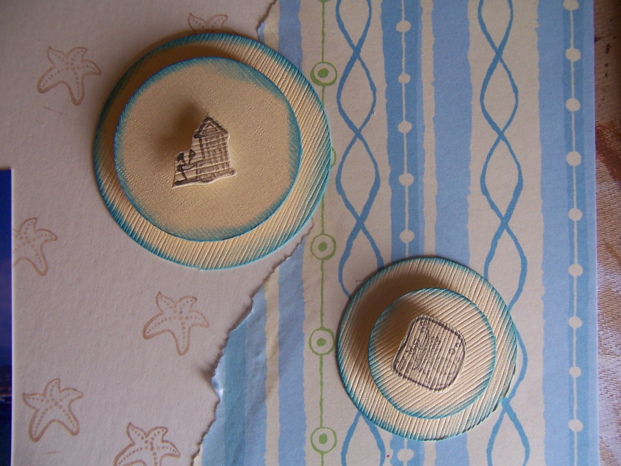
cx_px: 310
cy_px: 233
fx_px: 592
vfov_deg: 42.9
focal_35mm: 33
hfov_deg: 55.4
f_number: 3.4
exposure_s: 1/30
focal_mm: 5.5
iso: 140
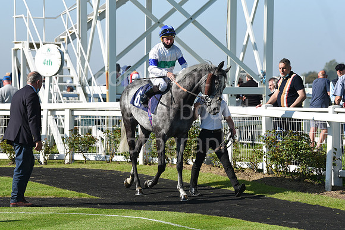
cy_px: 115
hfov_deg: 12.1
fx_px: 1629
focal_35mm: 170
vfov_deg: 8.1
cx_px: 172
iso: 500
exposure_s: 1/2000
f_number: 6.3
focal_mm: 170
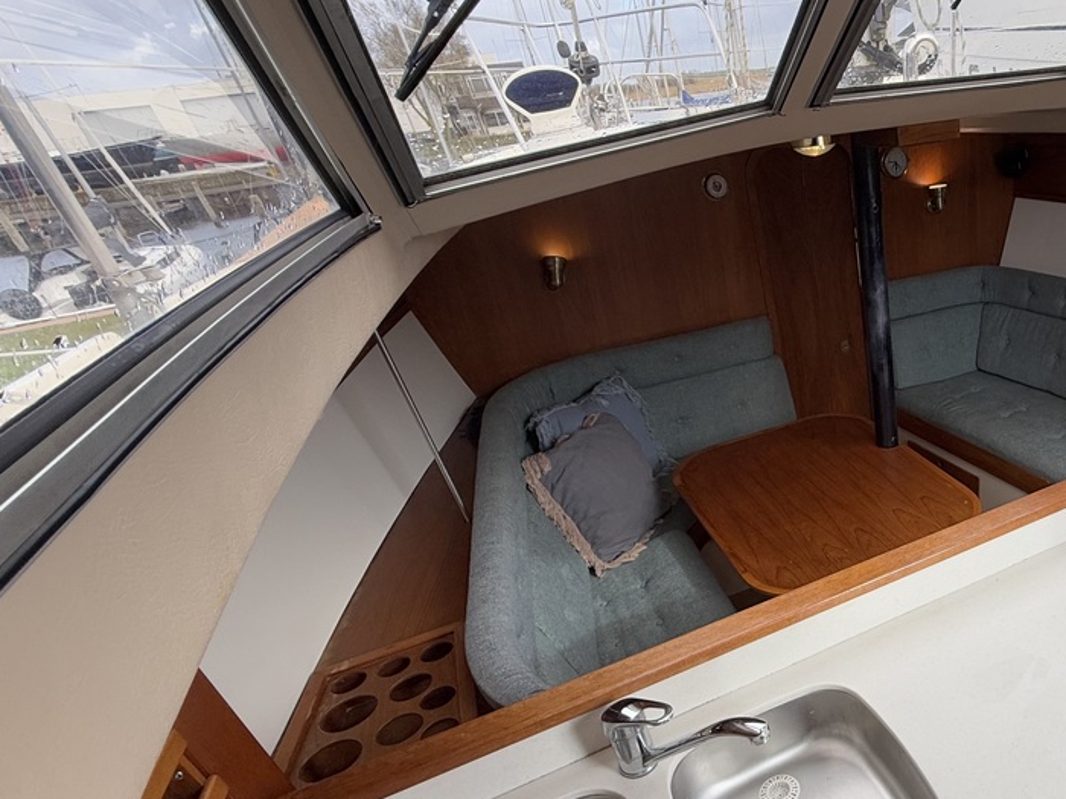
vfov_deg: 56.0
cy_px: 508
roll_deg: +7.2
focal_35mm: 24
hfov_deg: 62.9
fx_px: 739
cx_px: 908
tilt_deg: -30.5
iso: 50
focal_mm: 2.22
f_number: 2.2
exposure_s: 1/117
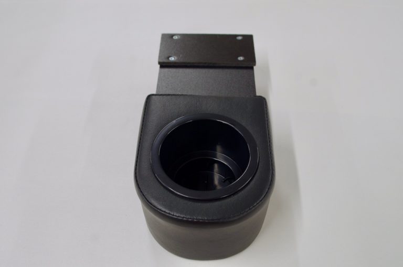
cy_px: 134
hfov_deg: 53.2
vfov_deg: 36.7
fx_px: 402
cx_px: 202
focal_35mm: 36
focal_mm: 24
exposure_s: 1/30
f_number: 5
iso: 1000
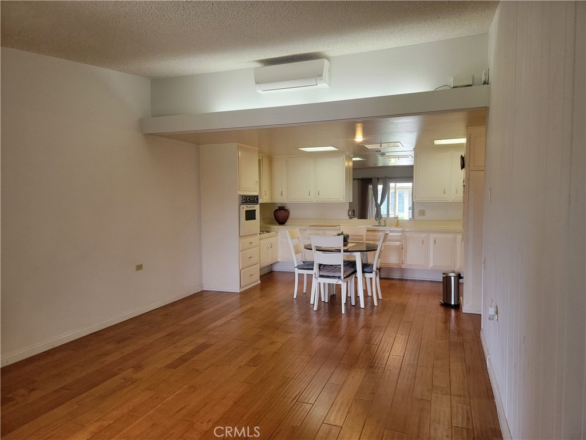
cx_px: 293
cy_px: 220
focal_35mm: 24
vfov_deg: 56.8
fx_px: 406
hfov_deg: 71.6
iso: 160
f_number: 1.8
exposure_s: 1/120
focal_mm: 6.7
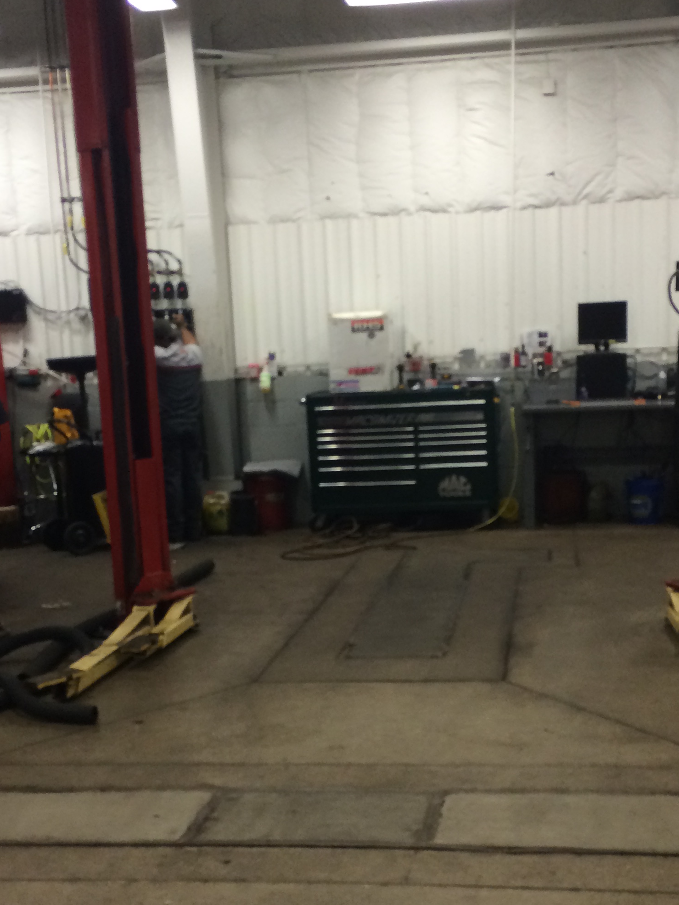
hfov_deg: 30.3
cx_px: 365
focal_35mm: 48
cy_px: 575
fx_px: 1255
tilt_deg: -8.4
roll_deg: +0.4
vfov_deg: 39.4
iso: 50
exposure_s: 1/30
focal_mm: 4.15
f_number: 2.2
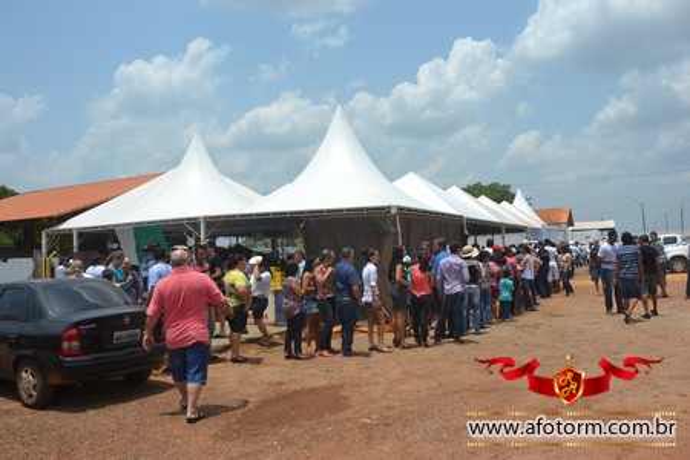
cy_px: 230
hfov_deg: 61.9
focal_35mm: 30
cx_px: 345
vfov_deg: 43.6
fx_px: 575
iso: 100
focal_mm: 20
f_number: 10
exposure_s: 1/400
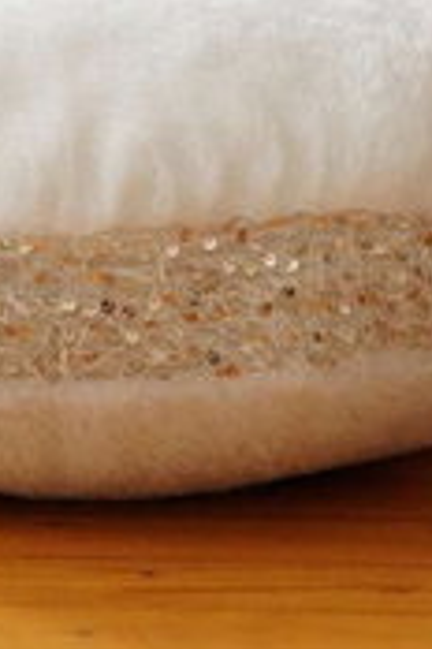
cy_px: -15
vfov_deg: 7.6
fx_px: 4860
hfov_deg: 5.1
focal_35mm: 270
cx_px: 69
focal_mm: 67
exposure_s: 1/100
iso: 8000
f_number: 4
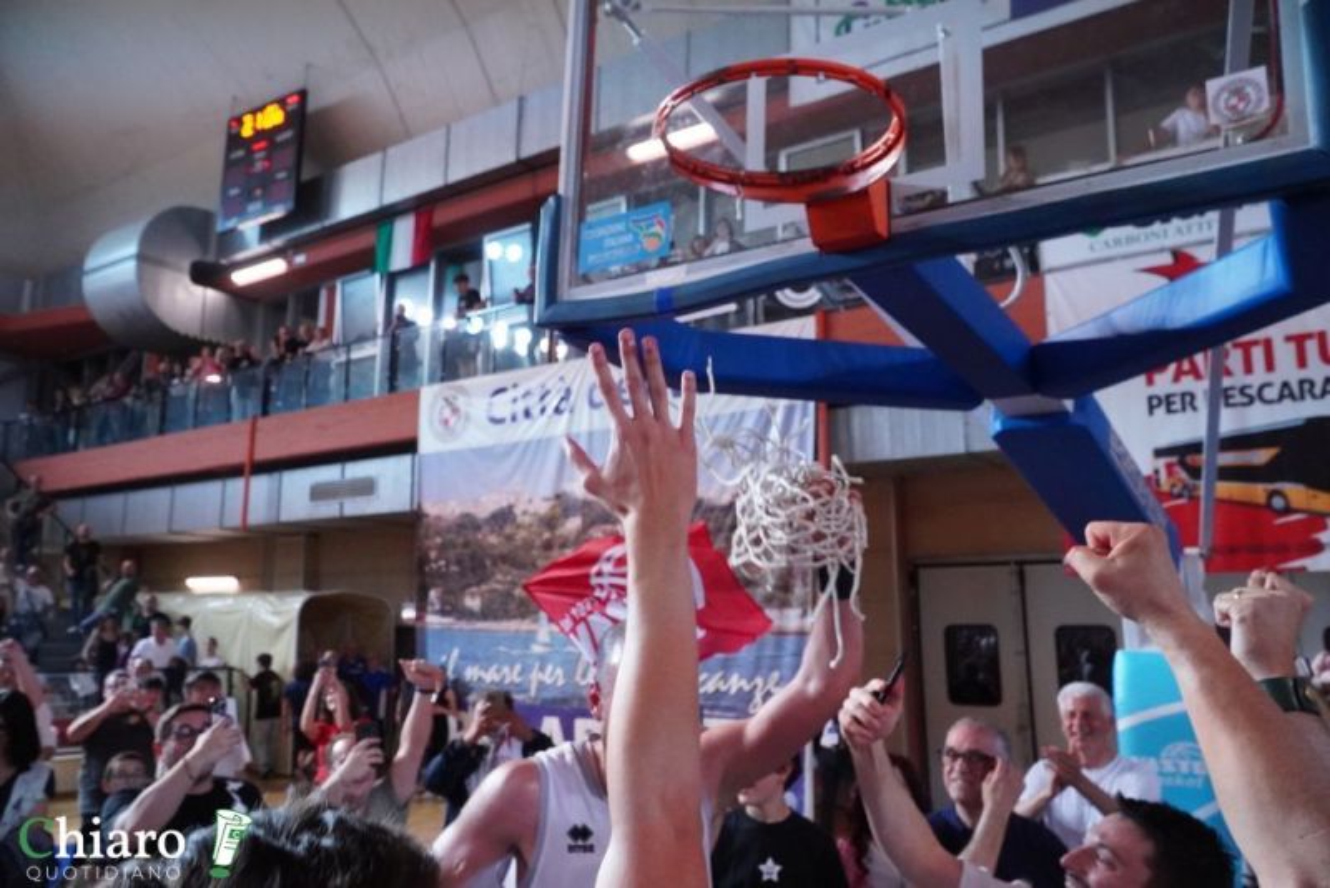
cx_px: 665
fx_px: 998
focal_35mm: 27
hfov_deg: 67.4
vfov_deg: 48.0
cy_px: 444
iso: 5000
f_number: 5.6
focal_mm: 18
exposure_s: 1/400
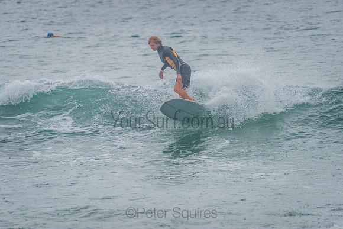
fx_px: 5820
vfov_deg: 2.3
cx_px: 172
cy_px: 89
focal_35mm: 611
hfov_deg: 3.4
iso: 360
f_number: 5.6
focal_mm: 500
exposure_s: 1/320
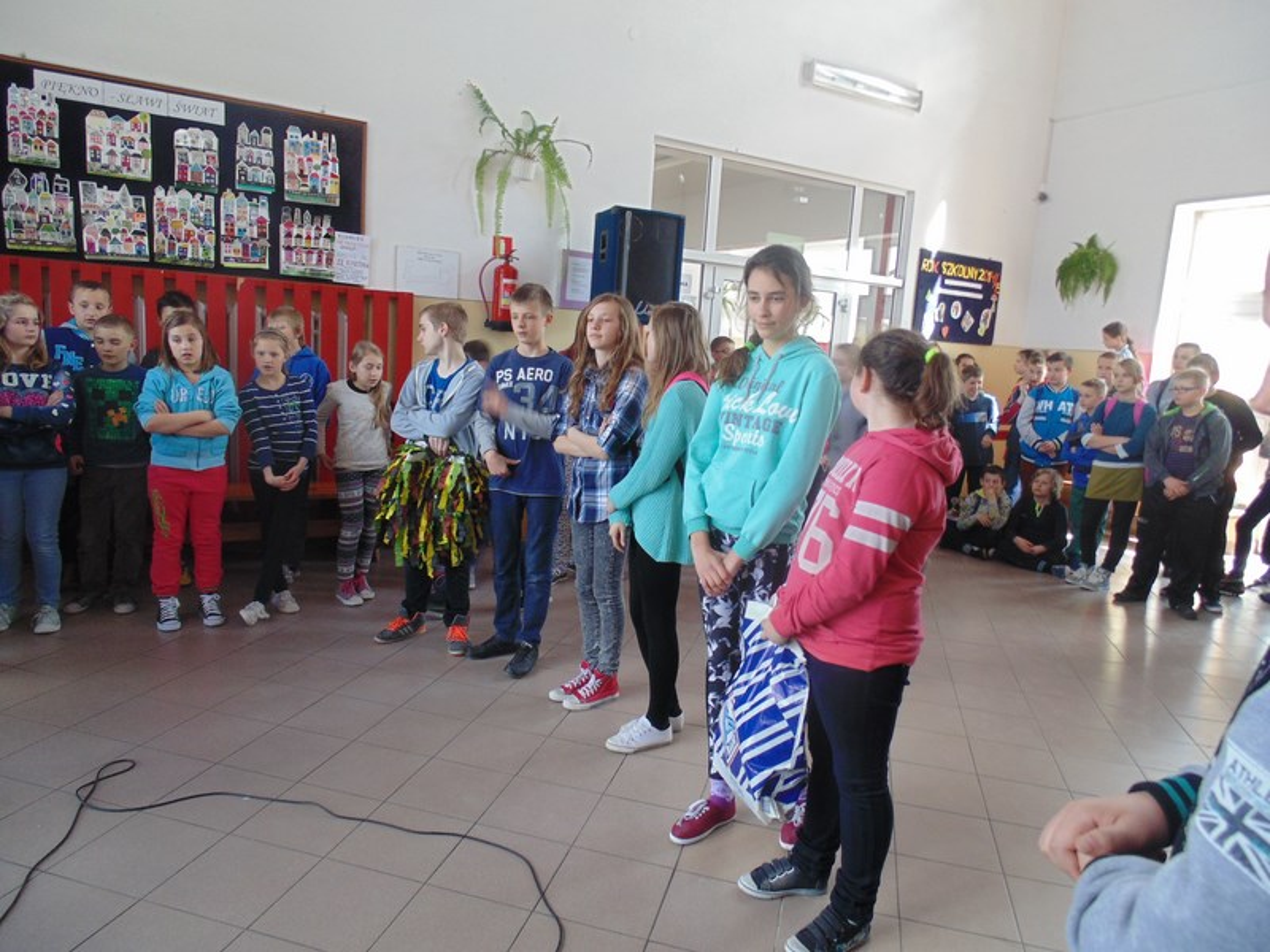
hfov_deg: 76.4
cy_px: 476
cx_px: 635
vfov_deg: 61.1
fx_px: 807
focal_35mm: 22
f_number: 3.1
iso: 100
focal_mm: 4
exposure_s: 1/30
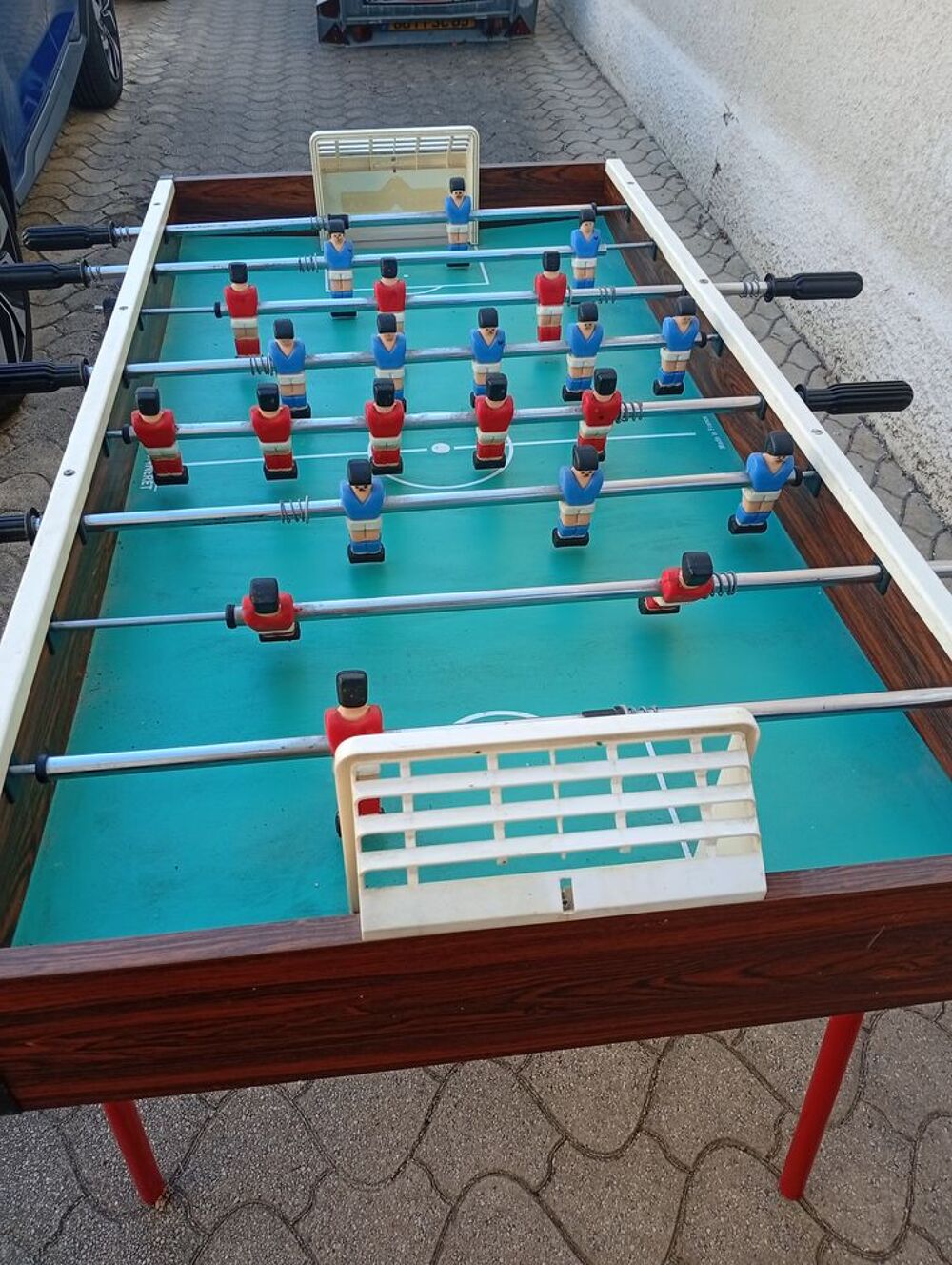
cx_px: 476
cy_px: 632
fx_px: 988
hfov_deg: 51.5
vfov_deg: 65.2
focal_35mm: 27
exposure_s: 1/100
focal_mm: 3.98
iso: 73
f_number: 1.8
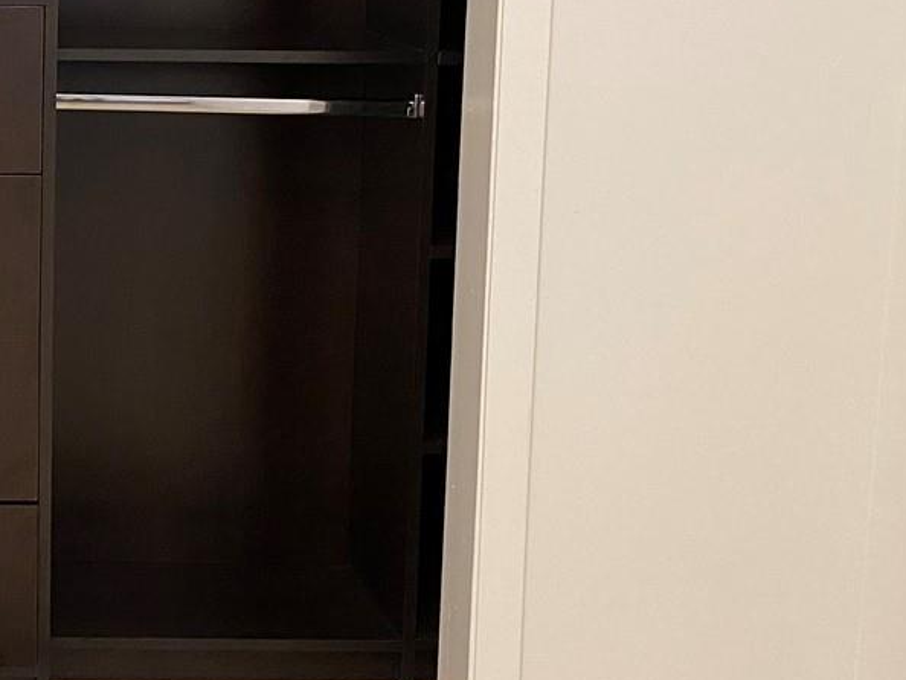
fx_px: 1833
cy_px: 67
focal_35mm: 70
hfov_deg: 25.0
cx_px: -183
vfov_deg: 20.6
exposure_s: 1/60
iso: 250
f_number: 1.8
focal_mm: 4.25
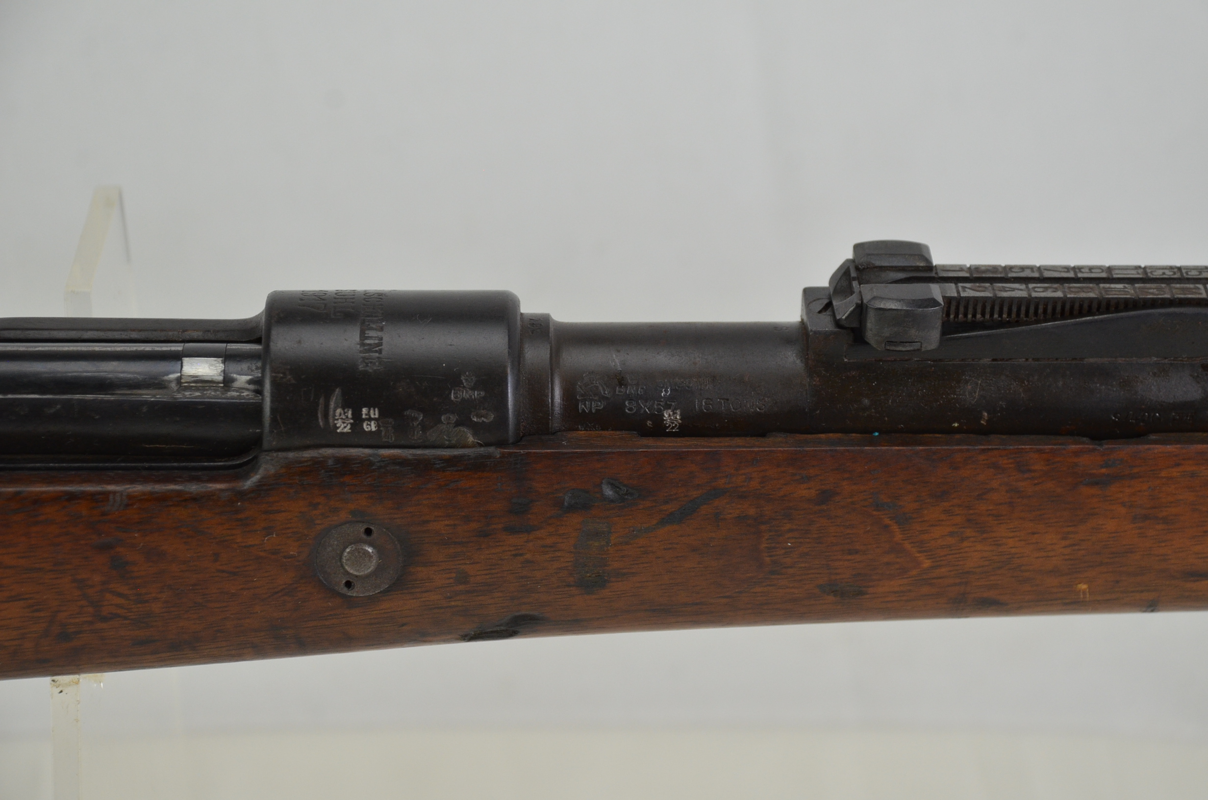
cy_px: 400
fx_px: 4018
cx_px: 604
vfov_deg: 11.4
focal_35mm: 120
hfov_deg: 17.1
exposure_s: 1/200
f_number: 5.6
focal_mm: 80
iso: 800
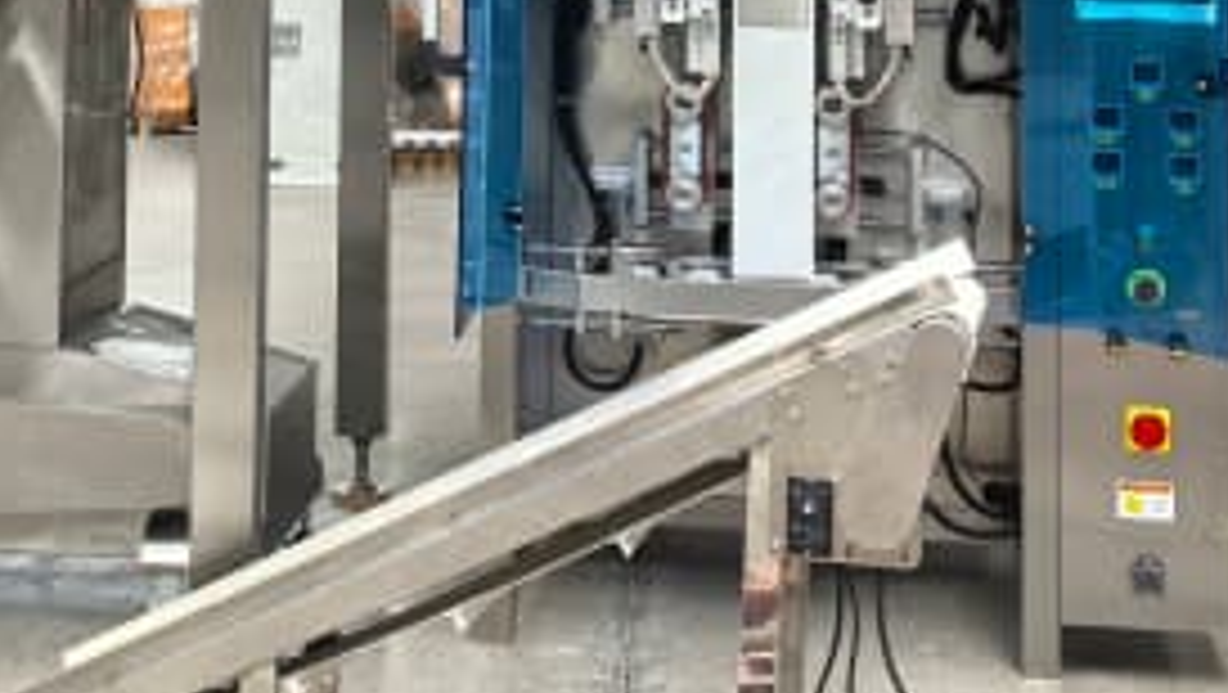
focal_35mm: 99
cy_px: -441
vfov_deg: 11.6
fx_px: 3226
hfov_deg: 21.5
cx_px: 414
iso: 50
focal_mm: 5.75
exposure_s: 1/277
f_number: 2
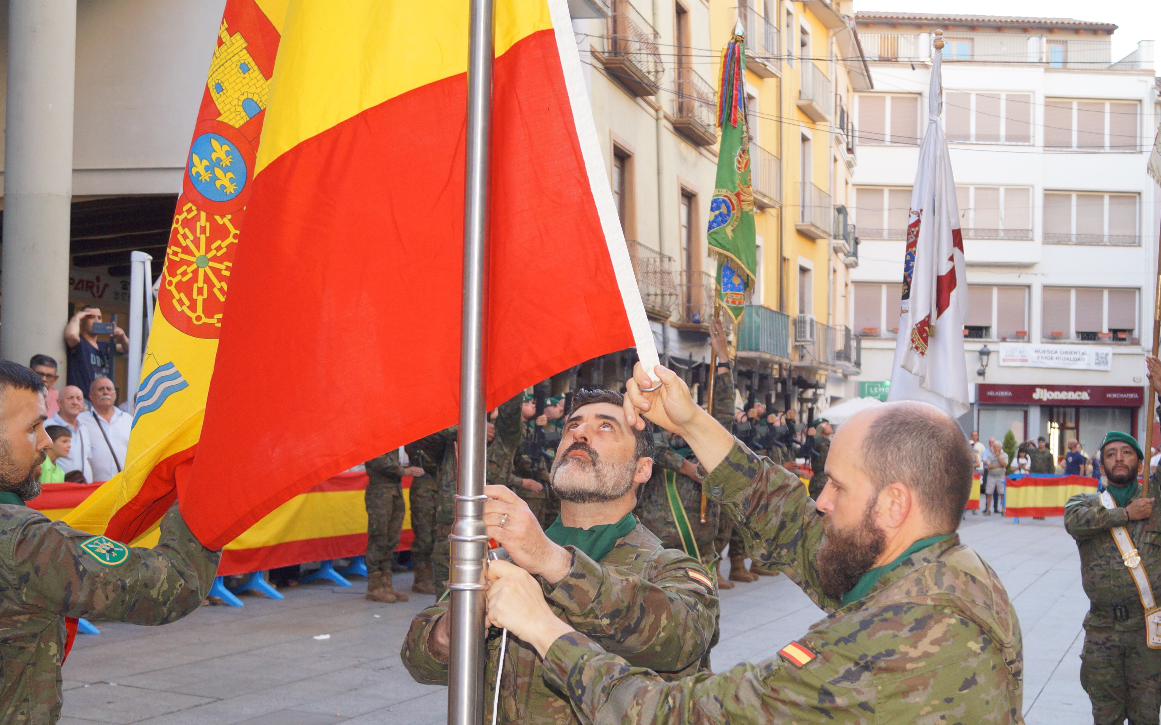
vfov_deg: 24.8
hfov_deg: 38.8
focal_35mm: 52
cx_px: 673
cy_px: 420
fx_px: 1645
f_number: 4
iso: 320
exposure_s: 1/160
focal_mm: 26
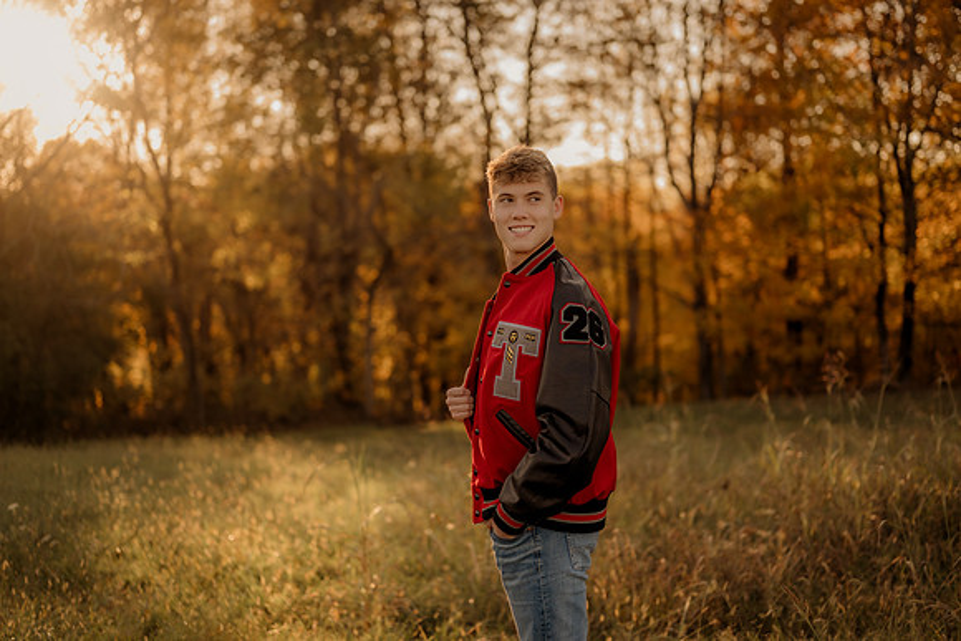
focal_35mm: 50
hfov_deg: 39.6
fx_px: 1335
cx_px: 480
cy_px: 320
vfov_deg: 27.0
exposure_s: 1/1000
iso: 250
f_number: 1.8
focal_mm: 50
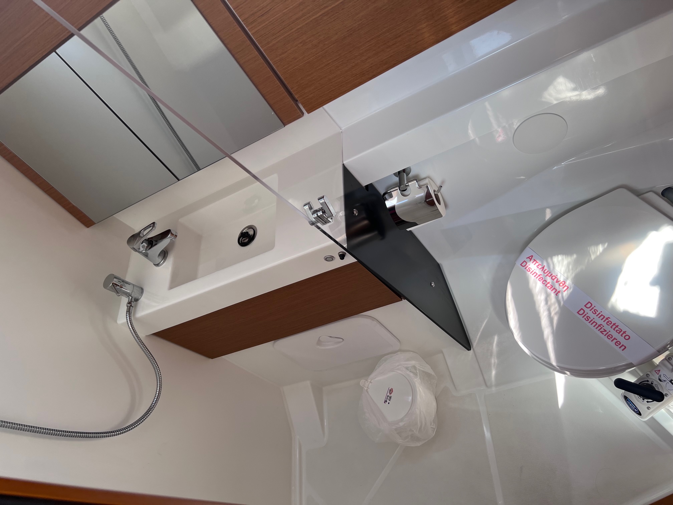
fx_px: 505
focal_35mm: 26
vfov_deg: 53.1
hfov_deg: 67.3
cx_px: 336
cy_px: 252
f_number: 1.5
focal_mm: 5.7
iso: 50
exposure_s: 1/161
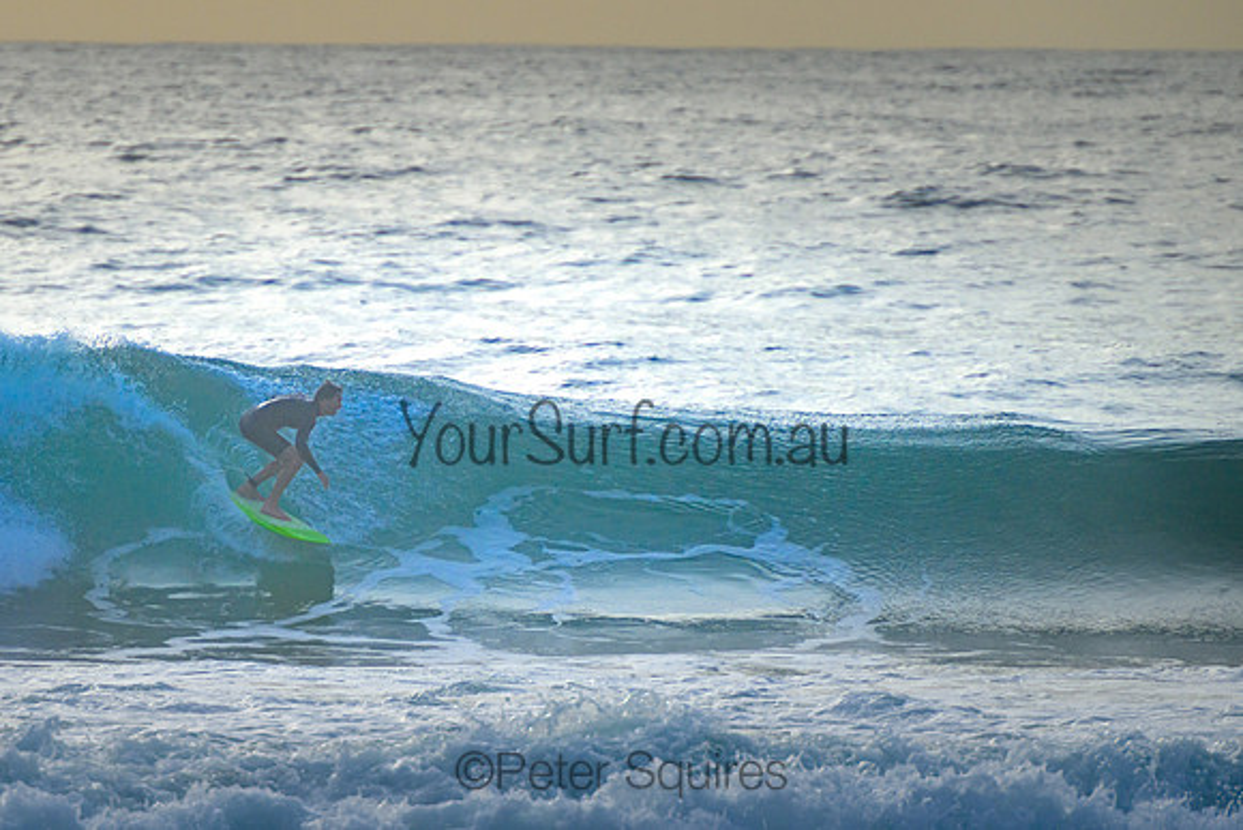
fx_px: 18987
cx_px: 475
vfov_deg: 2.5
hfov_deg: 3.7
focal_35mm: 550
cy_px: 410
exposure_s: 1/2000
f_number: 5.6
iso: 560
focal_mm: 400
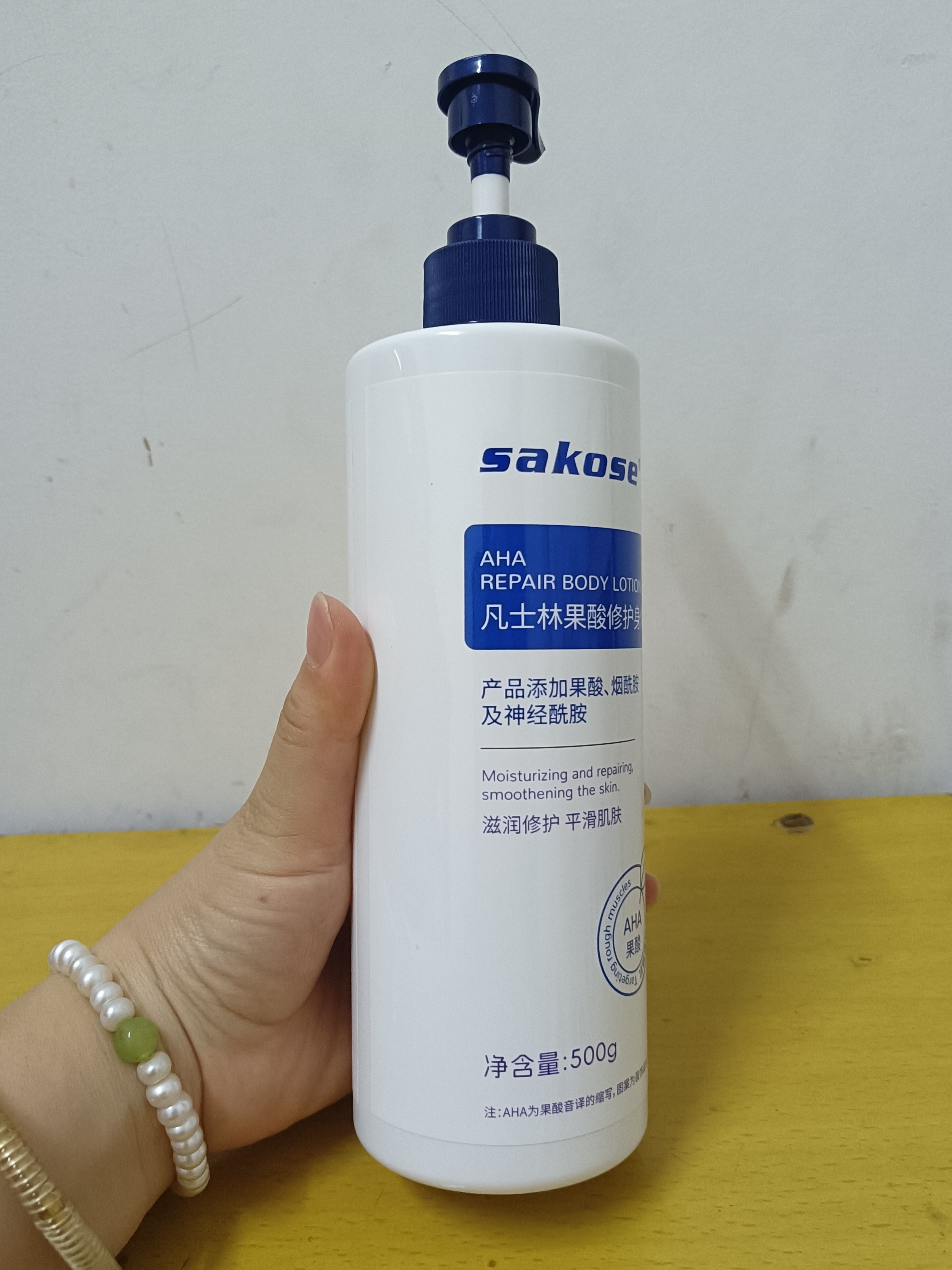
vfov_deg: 65.3
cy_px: 635
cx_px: 476
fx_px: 990
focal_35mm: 27
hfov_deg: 51.4
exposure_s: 1/33.3
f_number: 1.9
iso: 1442
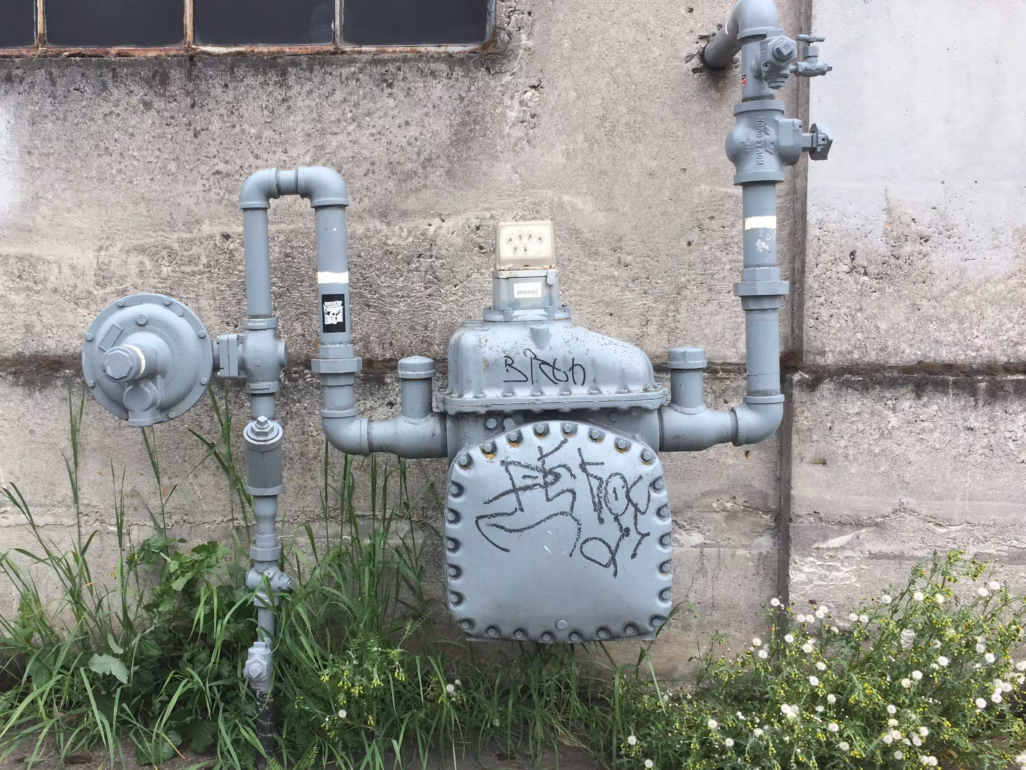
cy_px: 360
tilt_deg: -4.0
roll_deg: +1.2
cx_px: 398
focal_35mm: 37
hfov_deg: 49.7
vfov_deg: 38.7
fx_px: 1097
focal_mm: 4.15
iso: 32
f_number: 2.2
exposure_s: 1/604
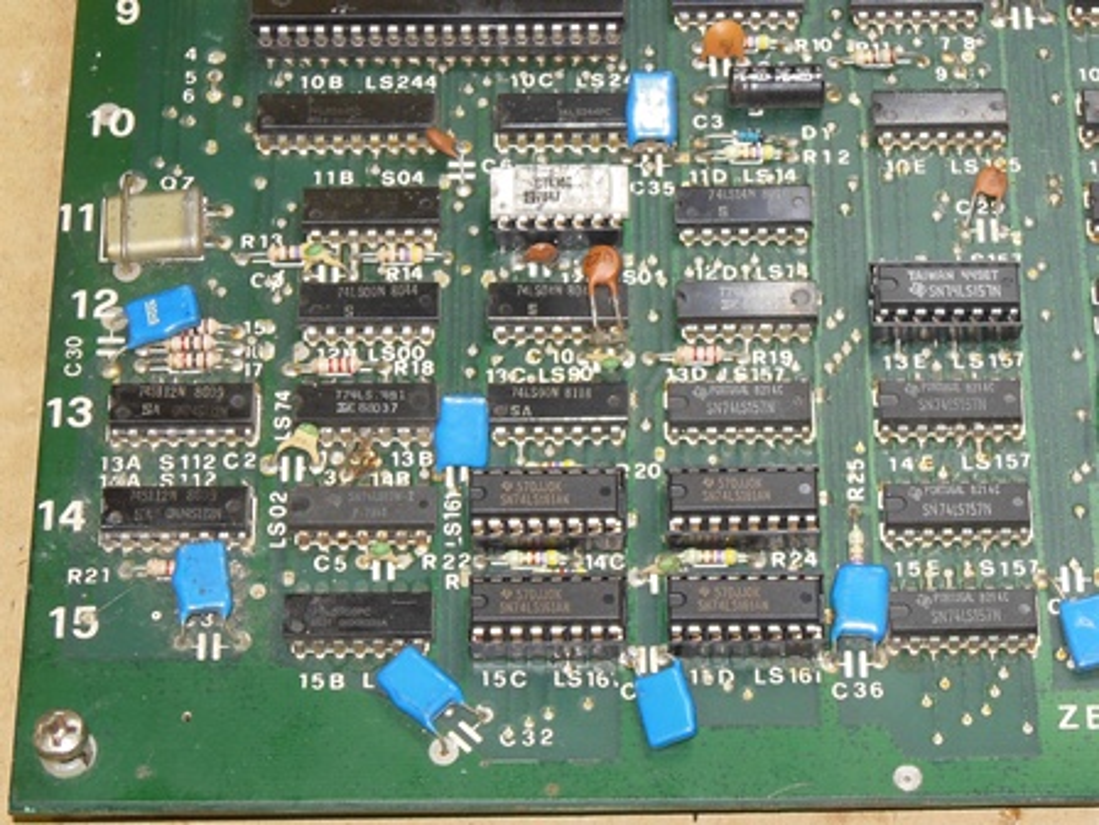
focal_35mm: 66
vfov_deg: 22.3
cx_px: 550
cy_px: 412
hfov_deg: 29.4
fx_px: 2095
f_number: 4.3
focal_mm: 11.7
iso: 200
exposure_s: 1/60
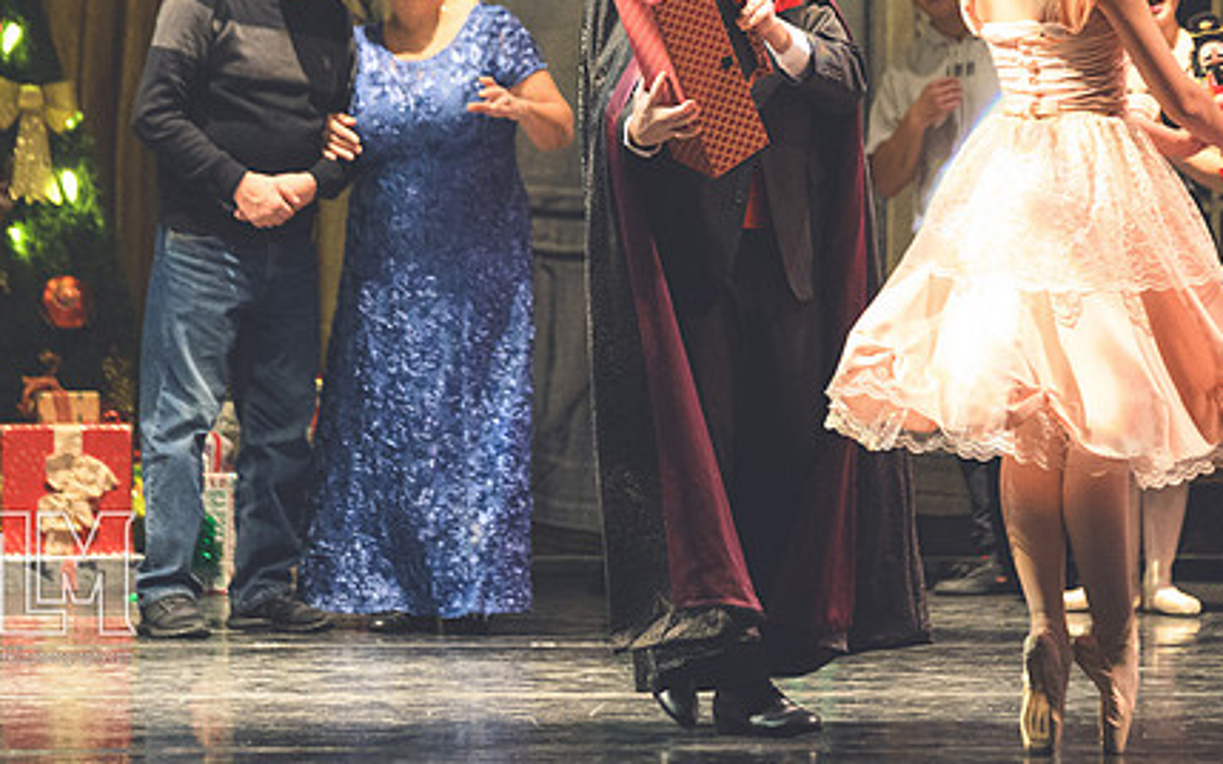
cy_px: 245
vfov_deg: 3.2
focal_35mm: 413
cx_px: 656
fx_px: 13764
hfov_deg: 5.1
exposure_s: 1/400
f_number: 2.8
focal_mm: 200
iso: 7200
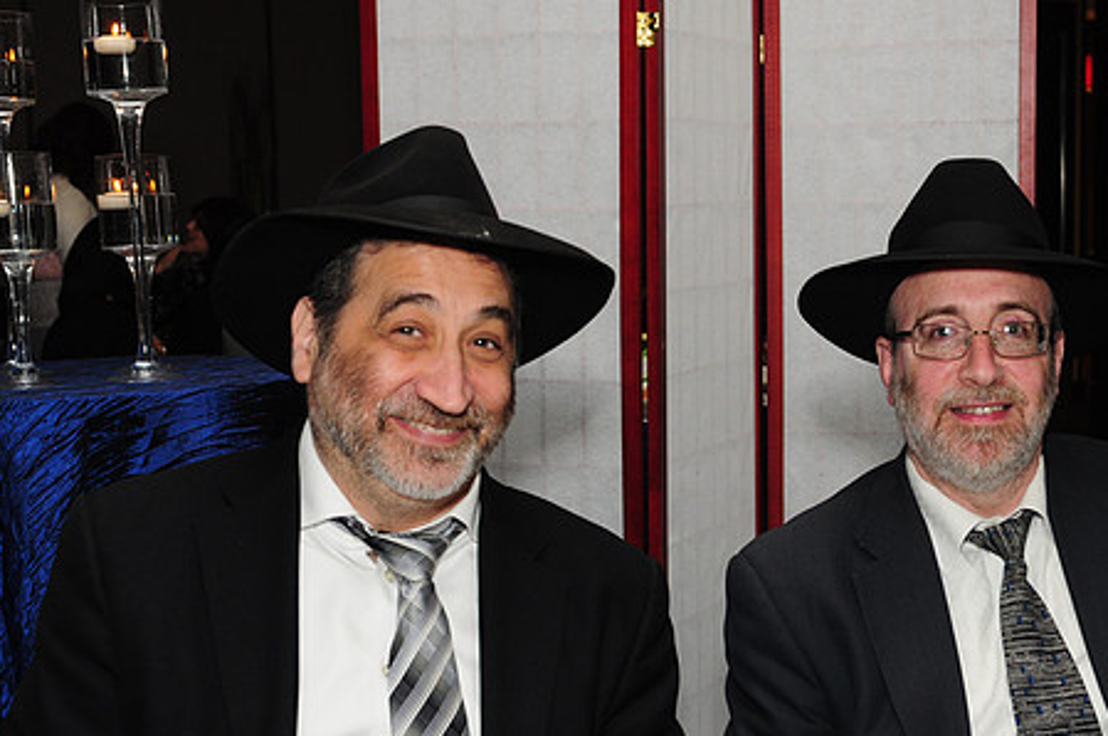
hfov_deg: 32.3
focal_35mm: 62
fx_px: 1905
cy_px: 473
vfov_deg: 21.8
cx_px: 681
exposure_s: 1/60
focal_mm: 32
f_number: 5
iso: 500
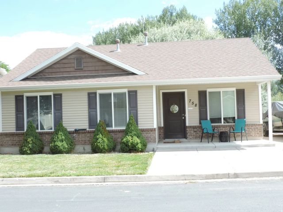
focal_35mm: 43
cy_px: 106
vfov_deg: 33.6
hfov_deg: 43.9
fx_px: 352
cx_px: 142
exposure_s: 1/50
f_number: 7.6
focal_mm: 7.6
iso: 80
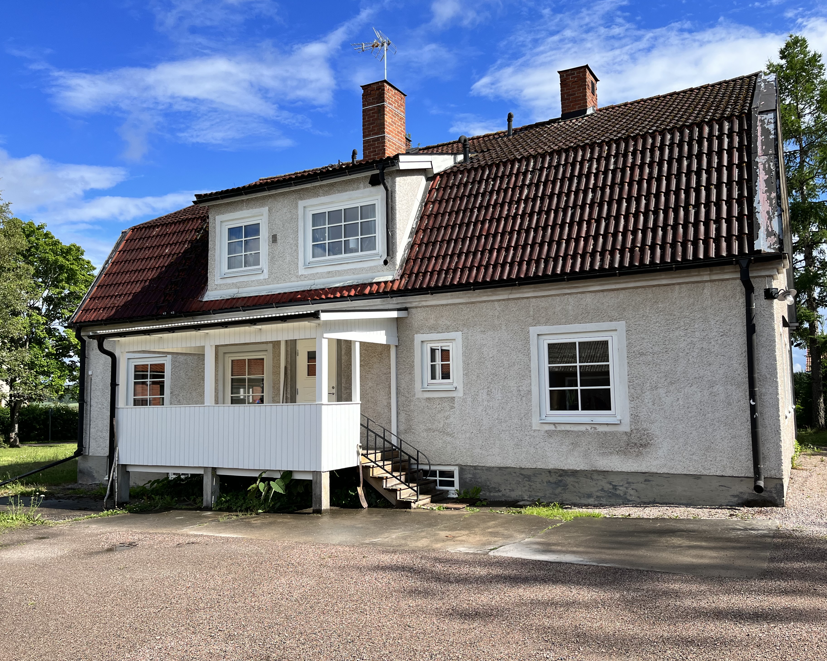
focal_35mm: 28
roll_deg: +0.9
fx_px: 685
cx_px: 442
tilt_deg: +5.3
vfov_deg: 51.5
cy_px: 329
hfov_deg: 62.1
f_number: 1.6
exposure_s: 1/2632
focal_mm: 5.1
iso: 50
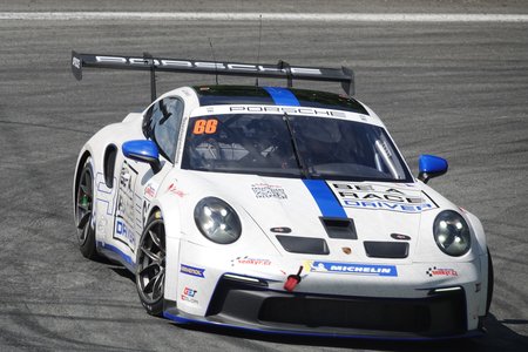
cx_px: 264
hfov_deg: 6.0
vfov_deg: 4.0
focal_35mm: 341
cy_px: 176
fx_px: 5001
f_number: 5
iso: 100
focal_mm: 124.94
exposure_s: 1/800
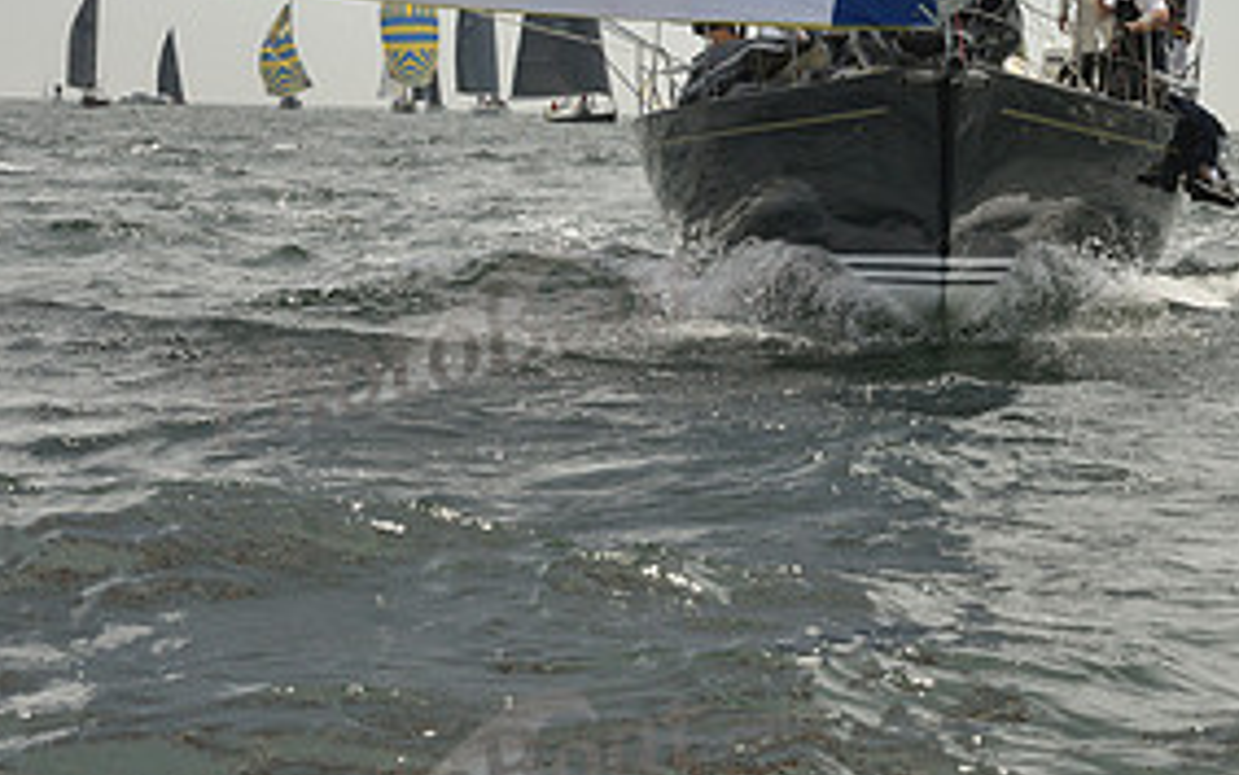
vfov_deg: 8.9
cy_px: 46
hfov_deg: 14.2
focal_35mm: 146
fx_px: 4931
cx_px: 1051
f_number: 10
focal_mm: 70
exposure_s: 1/1600
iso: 400
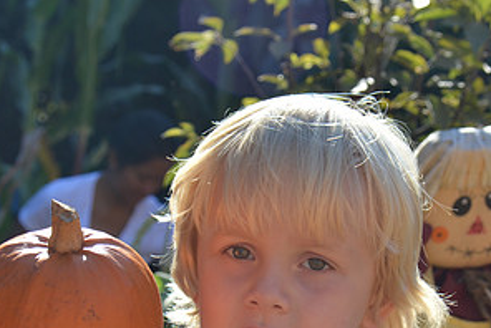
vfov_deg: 8.4
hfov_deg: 12.5
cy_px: 303
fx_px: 2239
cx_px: 287
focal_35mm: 164
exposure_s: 1/200
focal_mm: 56
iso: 200
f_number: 7.1
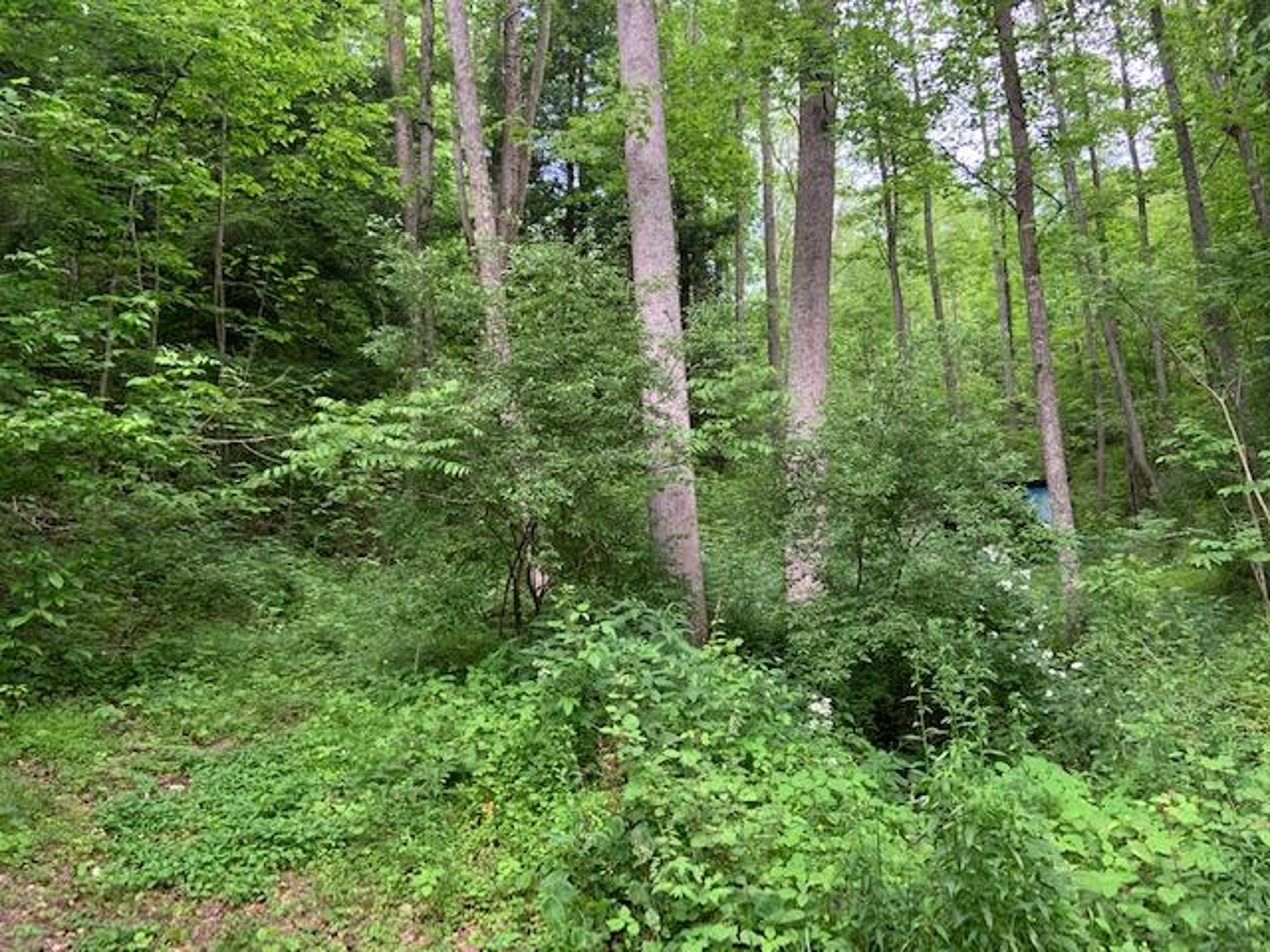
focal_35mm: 26
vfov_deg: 53.1
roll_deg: +3.0
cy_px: 476
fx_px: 954
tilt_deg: +9.2
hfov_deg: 67.3
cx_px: 635
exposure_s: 1/60
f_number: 1.8
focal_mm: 4.25
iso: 320
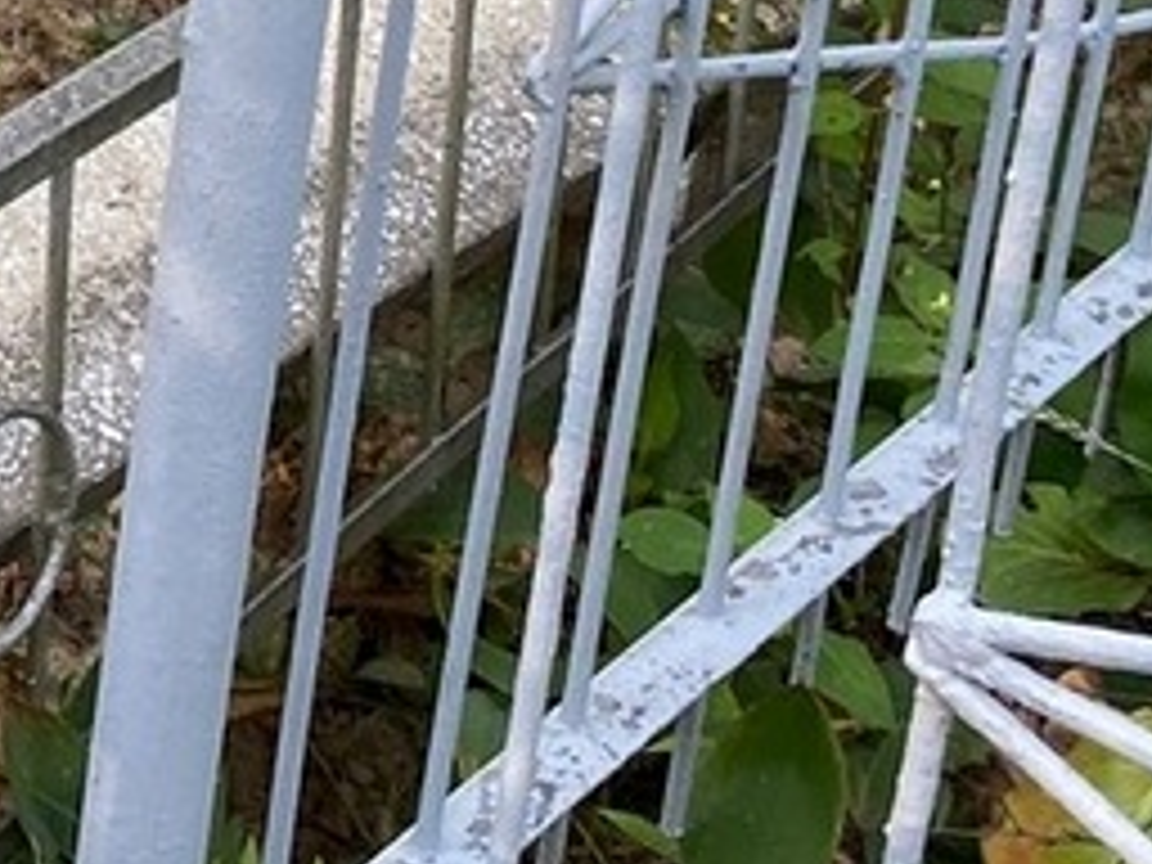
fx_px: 3461
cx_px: -698
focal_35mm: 104
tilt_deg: -11.1
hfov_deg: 16.7
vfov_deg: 12.7
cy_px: -765
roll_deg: -4.0
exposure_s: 1/121
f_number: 1.8
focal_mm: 4.25
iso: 100
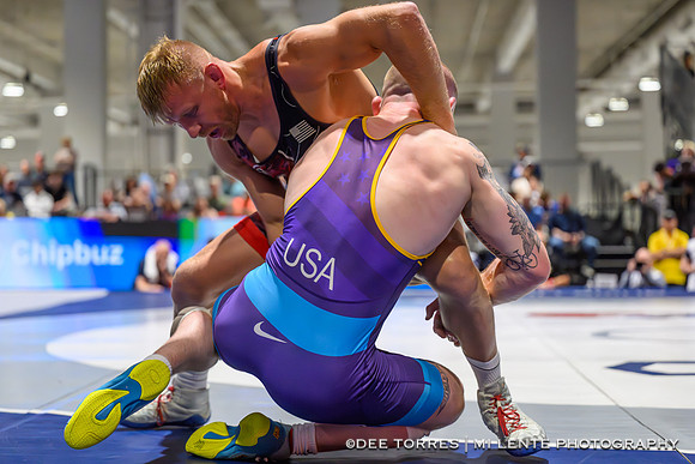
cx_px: 348
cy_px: 232
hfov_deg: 27.7
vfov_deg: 18.7
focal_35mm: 73
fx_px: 1407
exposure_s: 1/640
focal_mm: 70
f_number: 2.8
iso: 6400
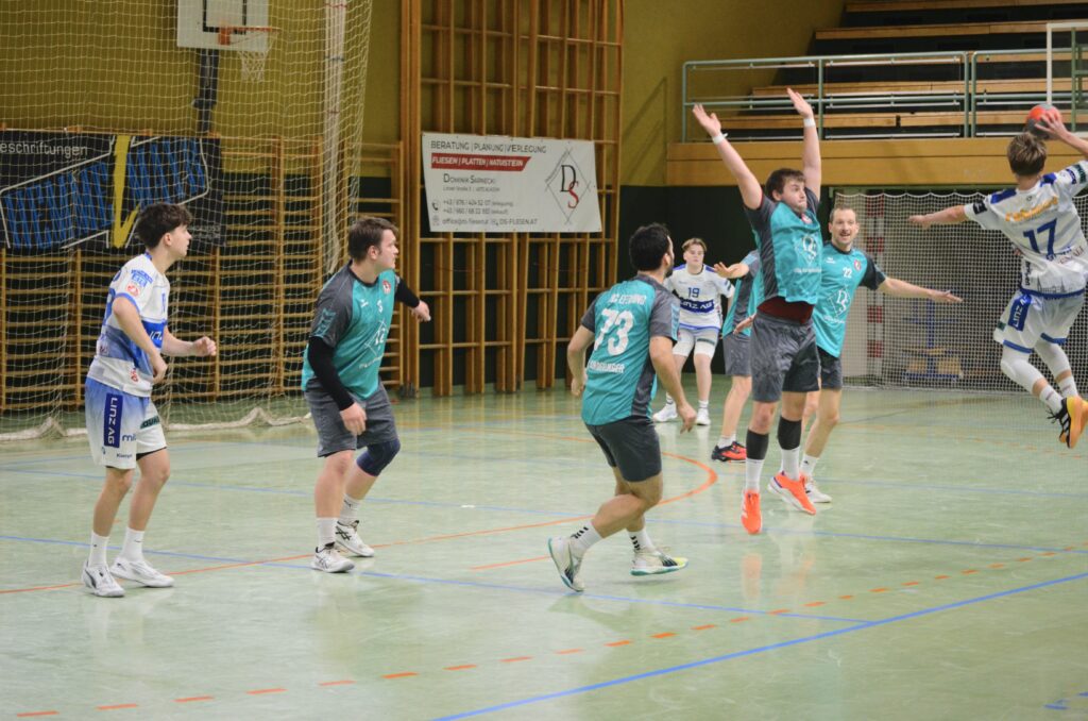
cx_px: 544
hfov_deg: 24.7
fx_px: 2488
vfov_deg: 16.5
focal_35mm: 82
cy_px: 360
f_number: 4
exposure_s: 1/250
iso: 1600
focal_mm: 55
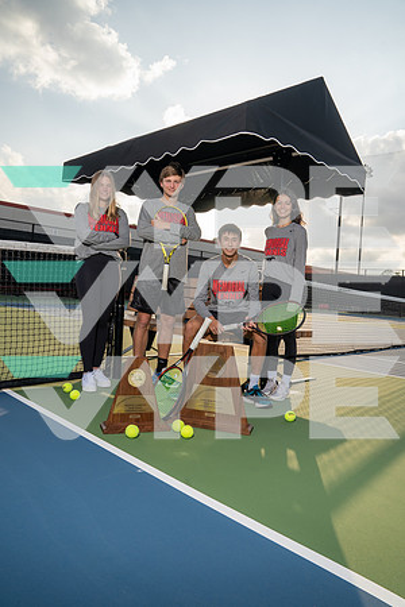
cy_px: 304
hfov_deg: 51.3
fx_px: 422
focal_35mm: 25
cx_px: 202
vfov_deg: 71.5
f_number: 8
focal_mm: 25
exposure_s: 1/250
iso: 125
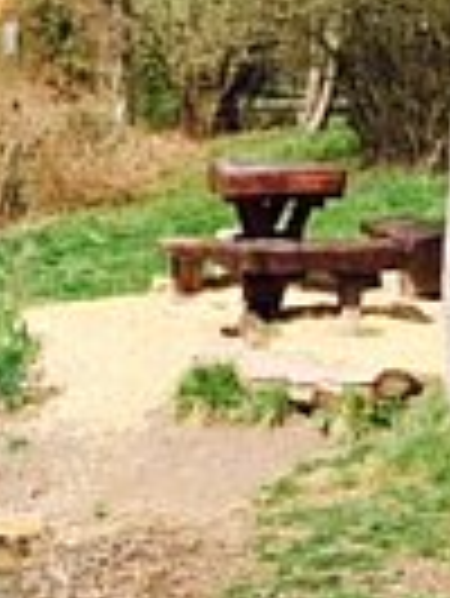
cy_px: 832
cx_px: -196
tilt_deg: -21.3
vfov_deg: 16.7
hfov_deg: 13.0
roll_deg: +1.3
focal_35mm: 109
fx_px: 1886
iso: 32
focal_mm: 4.15
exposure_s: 1/1647
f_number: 2.2
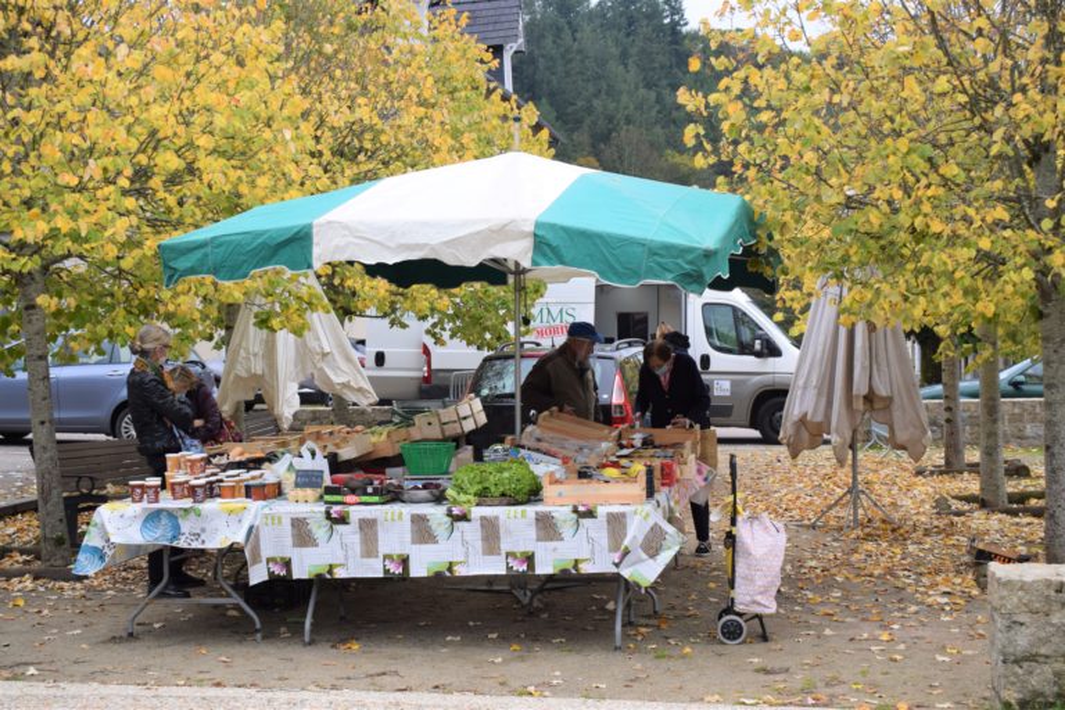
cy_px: 355
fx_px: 1509
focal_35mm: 51
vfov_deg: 26.5
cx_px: 532
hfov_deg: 38.9
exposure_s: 1/200
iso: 400
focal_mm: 34
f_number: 7.1
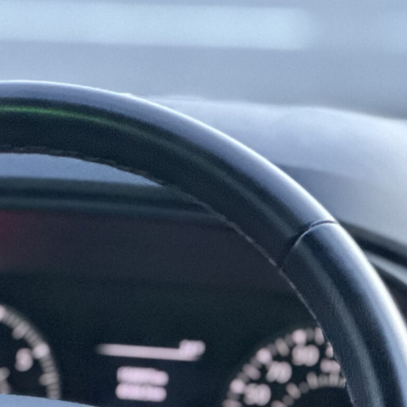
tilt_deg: -14.6
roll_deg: -0.1
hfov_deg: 7.8
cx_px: 36
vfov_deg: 7.8
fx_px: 2980
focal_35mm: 224
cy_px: 470
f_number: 2.8
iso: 1000
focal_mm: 9
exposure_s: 1/15
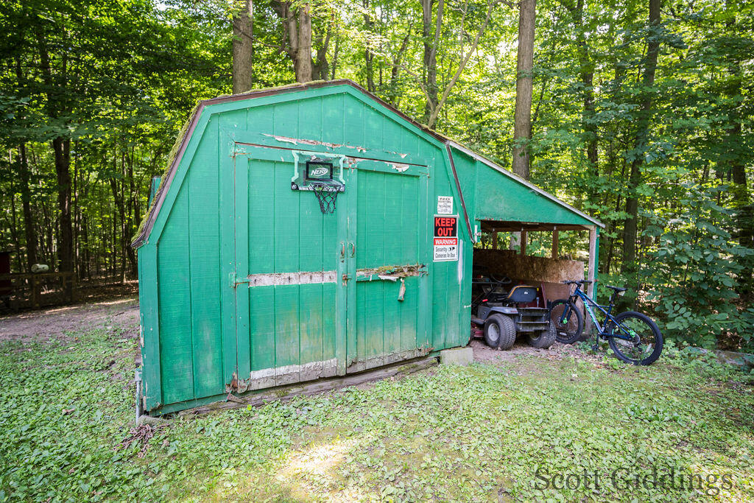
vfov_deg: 67.4
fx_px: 377
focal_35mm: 18
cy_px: 252
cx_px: 377
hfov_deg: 90.0
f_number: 2.8
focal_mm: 18
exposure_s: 1/160
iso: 640
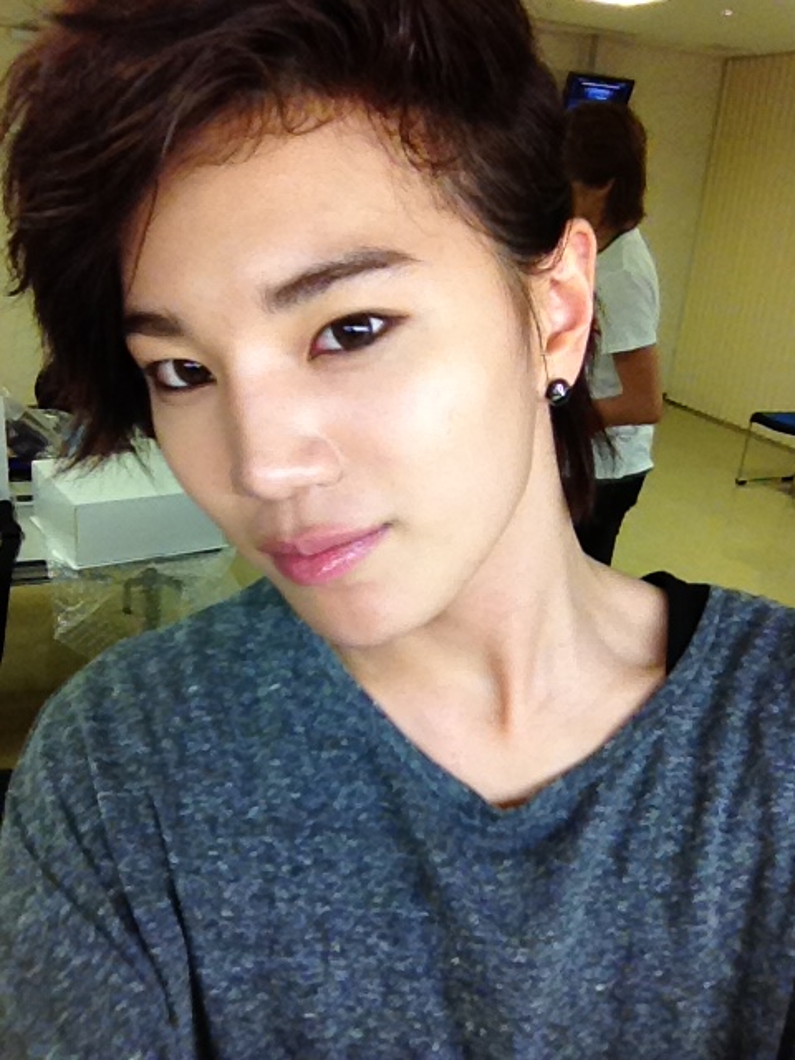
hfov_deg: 40.7
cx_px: 398
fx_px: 1072
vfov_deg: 52.6
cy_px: 530
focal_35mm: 35
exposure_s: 1/128
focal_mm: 1.85
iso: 250
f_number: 2.4
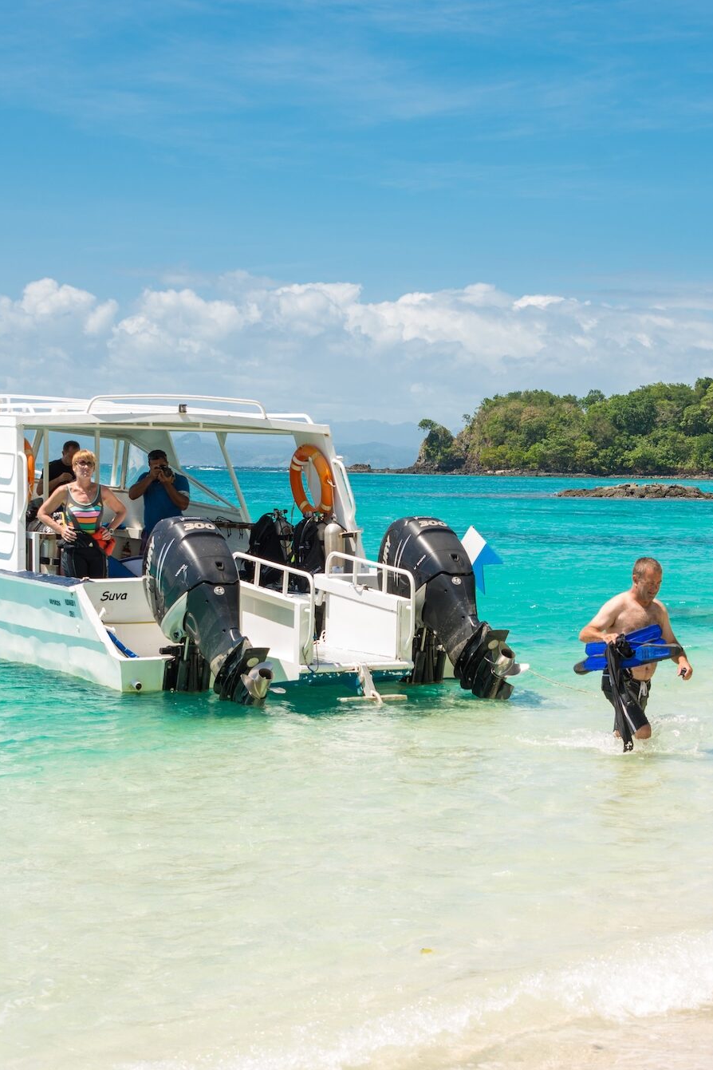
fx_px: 2495
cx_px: 444
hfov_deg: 16.2
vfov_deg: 24.2
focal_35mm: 84
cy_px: 552
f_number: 6.3
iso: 100
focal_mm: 44
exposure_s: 1/250
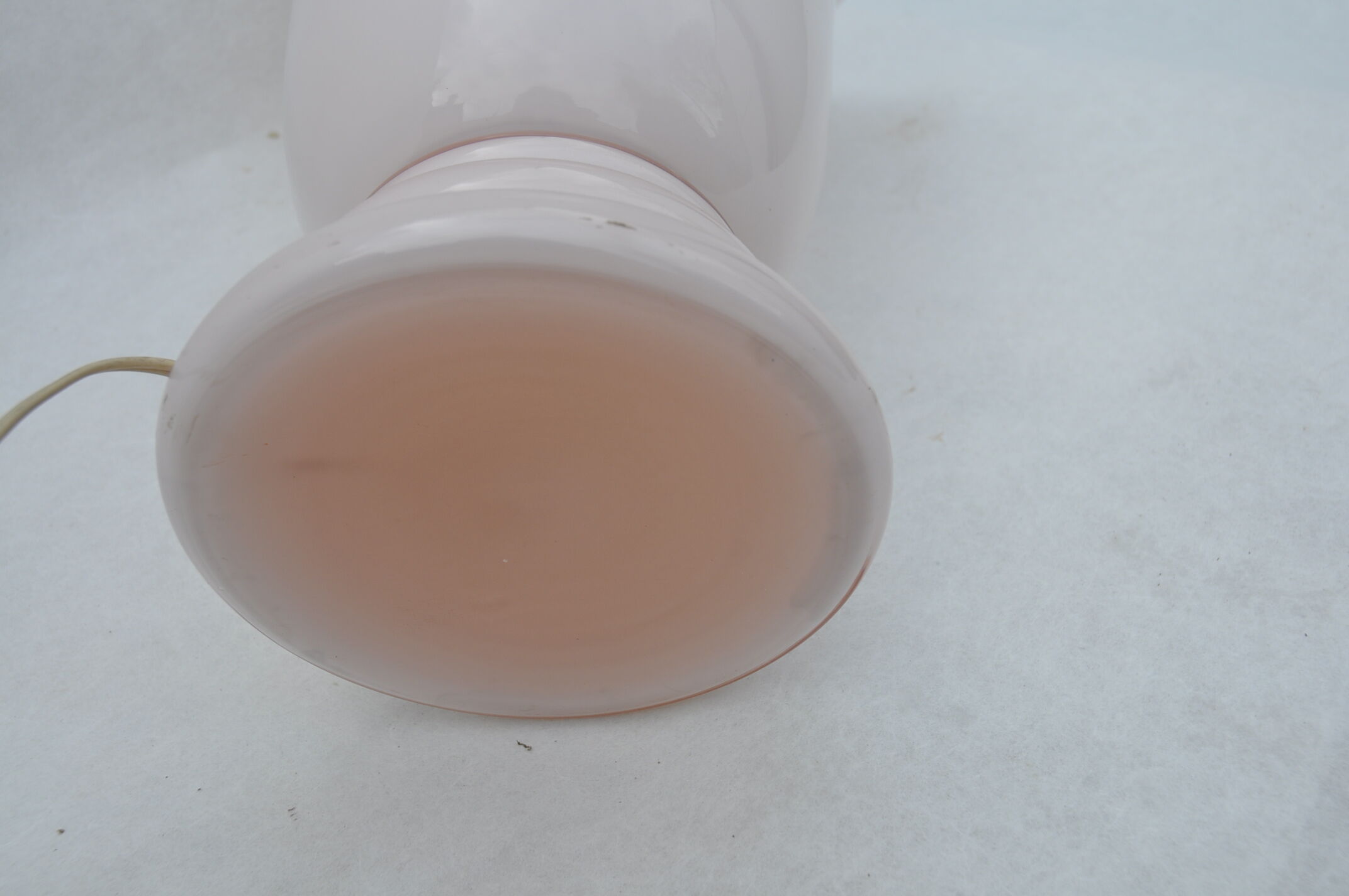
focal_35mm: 40
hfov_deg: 48.0
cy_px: 448
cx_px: 674
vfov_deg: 32.9
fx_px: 1516
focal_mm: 27
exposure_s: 1/200
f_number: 7.1
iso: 200
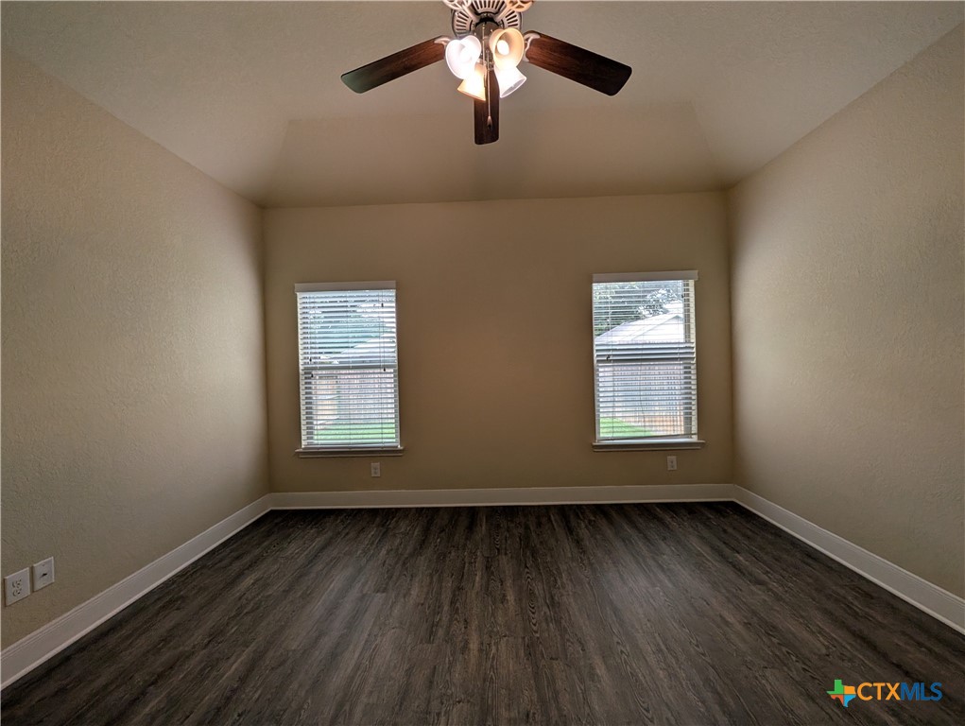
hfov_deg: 110.5
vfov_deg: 94.6
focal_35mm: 12
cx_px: 482
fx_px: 335
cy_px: 363
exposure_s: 1/238
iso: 54
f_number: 1.7
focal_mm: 2.02
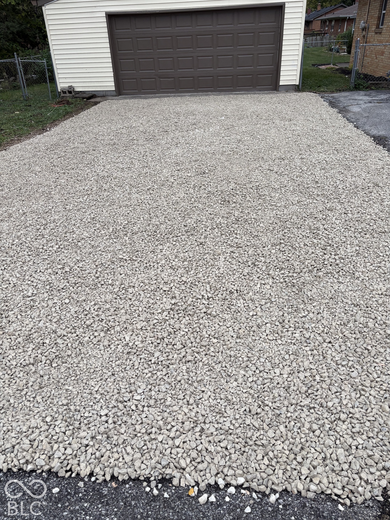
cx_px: 195
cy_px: 260
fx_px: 391
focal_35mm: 26
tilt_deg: -30.2
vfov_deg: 67.3
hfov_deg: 53.1
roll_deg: +2.0
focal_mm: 5.96
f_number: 1.6
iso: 50
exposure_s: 1/339
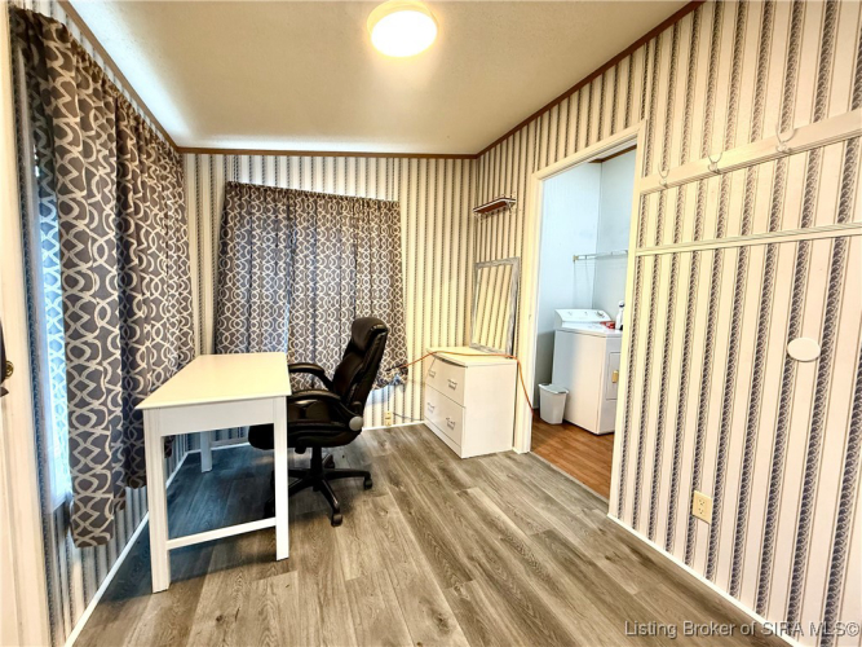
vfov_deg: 85.7
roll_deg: -1.4
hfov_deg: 102.1
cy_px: 324
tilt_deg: -4.1
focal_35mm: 14
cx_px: 431
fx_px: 349
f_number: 2.2
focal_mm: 2.22
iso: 200
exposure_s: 1/60
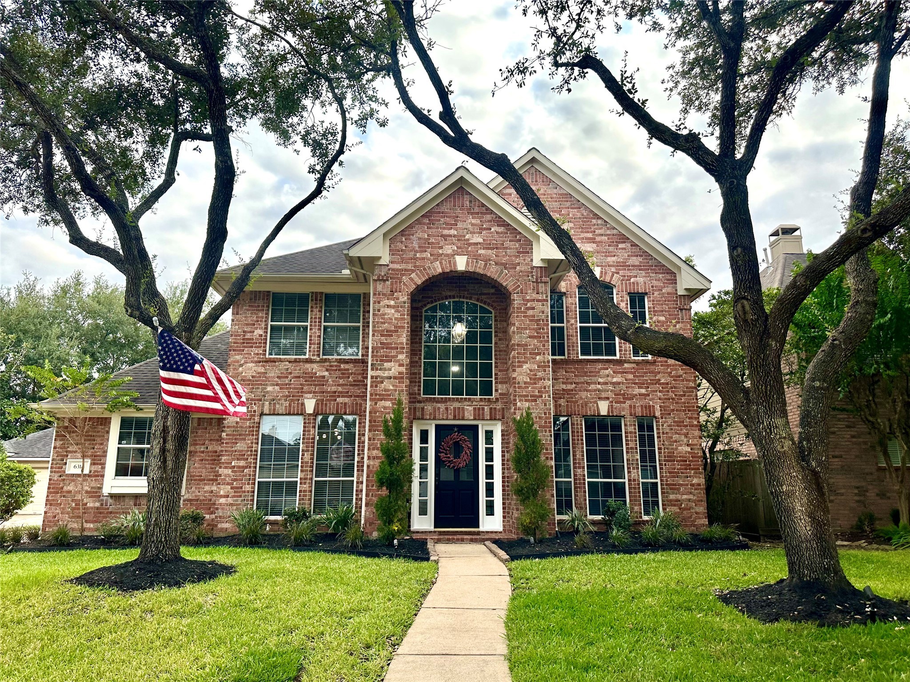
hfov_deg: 71.6
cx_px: 455
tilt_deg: +12.5
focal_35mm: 24
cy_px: 341
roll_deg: -0.1
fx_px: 631
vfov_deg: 56.8
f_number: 1.78
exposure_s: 1/1495
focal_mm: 6.86
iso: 80
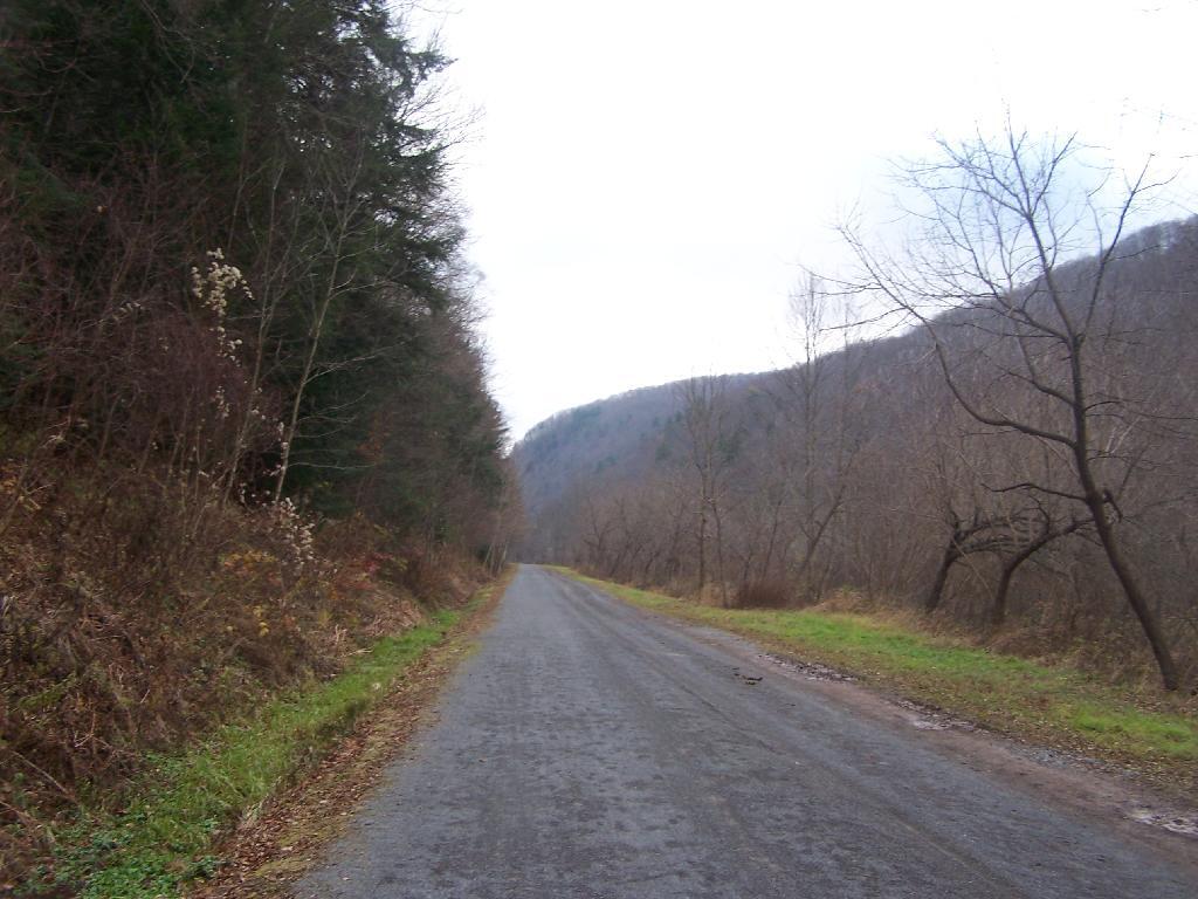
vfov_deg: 37.7
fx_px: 1315
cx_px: 599
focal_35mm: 38
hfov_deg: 49.0
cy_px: 450
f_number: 2.8
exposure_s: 1/250
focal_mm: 6.3
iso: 100
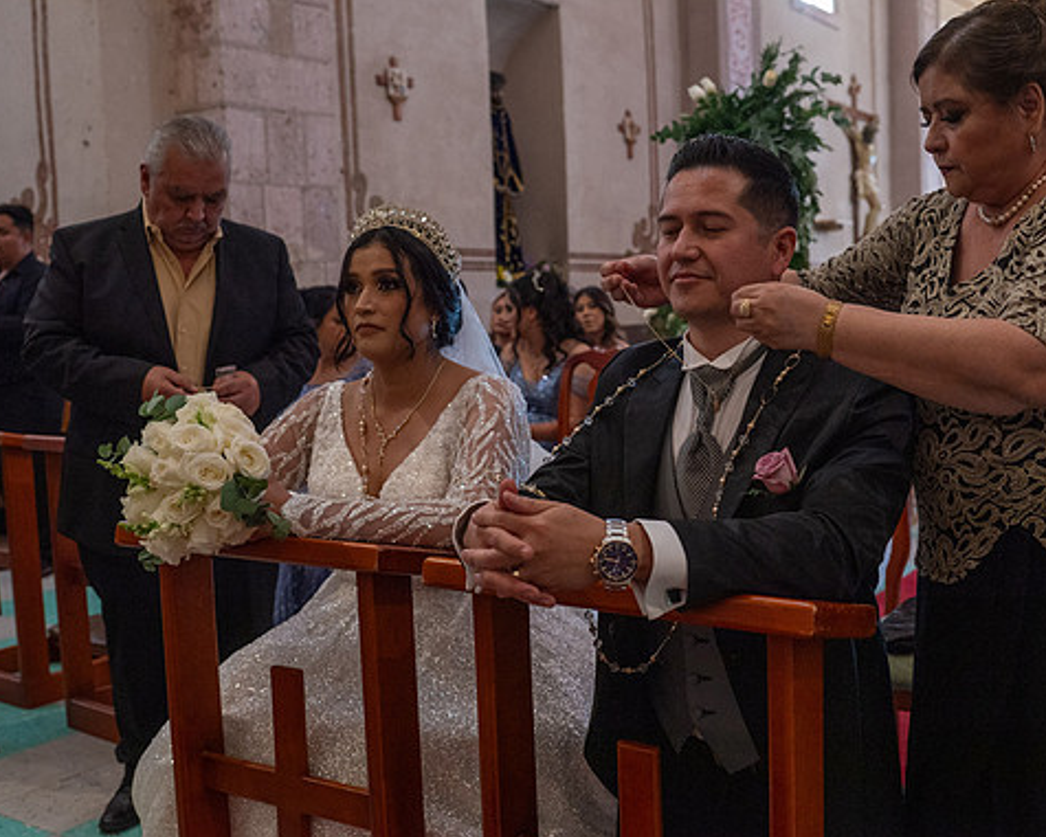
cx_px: 607
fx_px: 1239
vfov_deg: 37.3
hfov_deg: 45.6
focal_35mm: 40
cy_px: 423
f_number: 4
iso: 2500
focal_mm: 35
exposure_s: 1/100
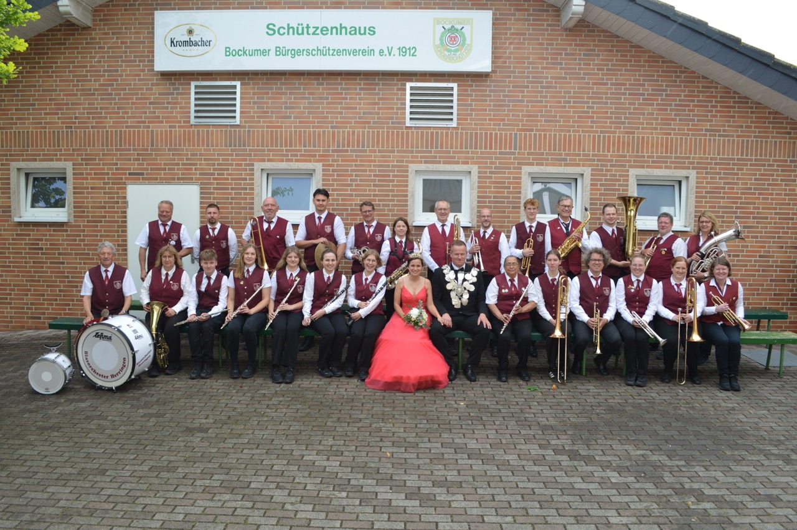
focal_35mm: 27
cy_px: 265
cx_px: 398
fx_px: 597
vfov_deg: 47.8
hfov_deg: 67.4
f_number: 5.6
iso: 110
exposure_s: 1/125
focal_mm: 18
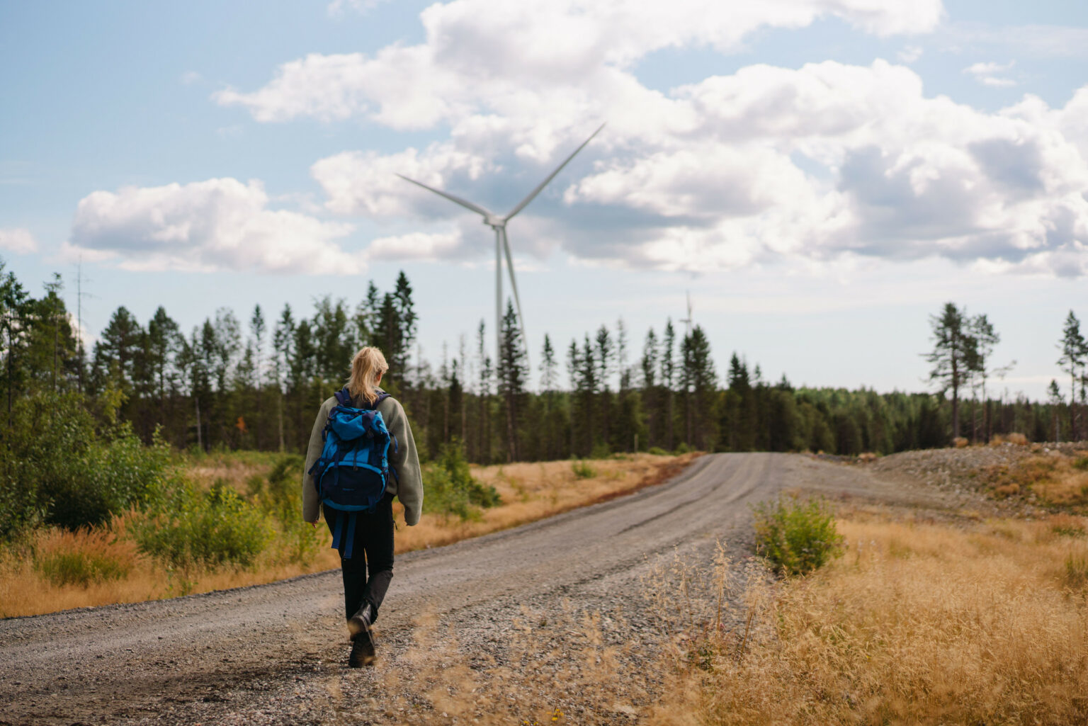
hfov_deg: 36.2
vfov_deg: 24.6
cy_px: 363
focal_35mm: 55
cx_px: 544
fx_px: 1663
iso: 100
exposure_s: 1/8000
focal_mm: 55
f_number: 2.2
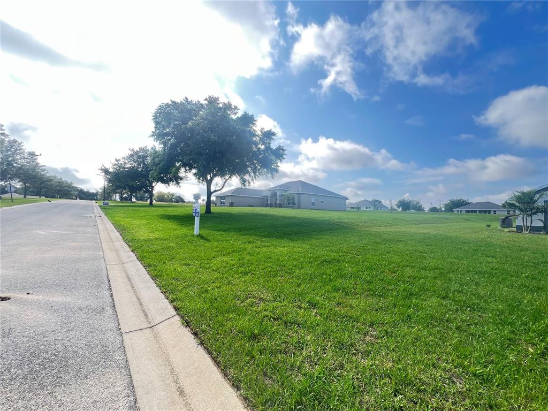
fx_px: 206
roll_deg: -1.5
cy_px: 206
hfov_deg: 106.2
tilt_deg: +2.4
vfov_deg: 89.9
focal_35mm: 13
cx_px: 274
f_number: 1.8
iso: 32
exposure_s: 1/373
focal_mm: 1.57
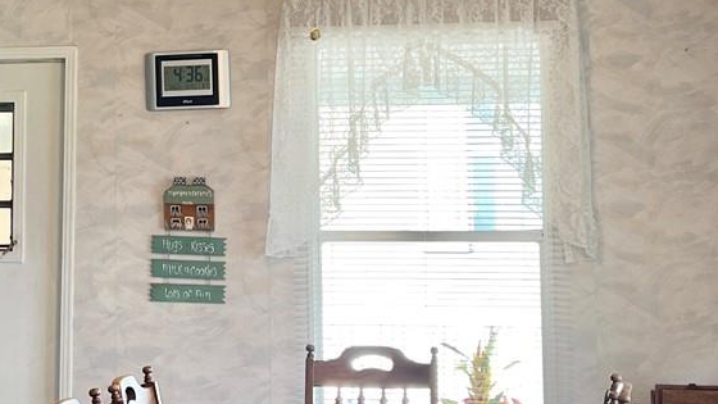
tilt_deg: +2.7
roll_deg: +0.9
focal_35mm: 81
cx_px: 212
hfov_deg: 26.0
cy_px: 100
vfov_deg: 14.9
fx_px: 1542
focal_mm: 5.7
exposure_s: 1/120
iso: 40
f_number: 1.5
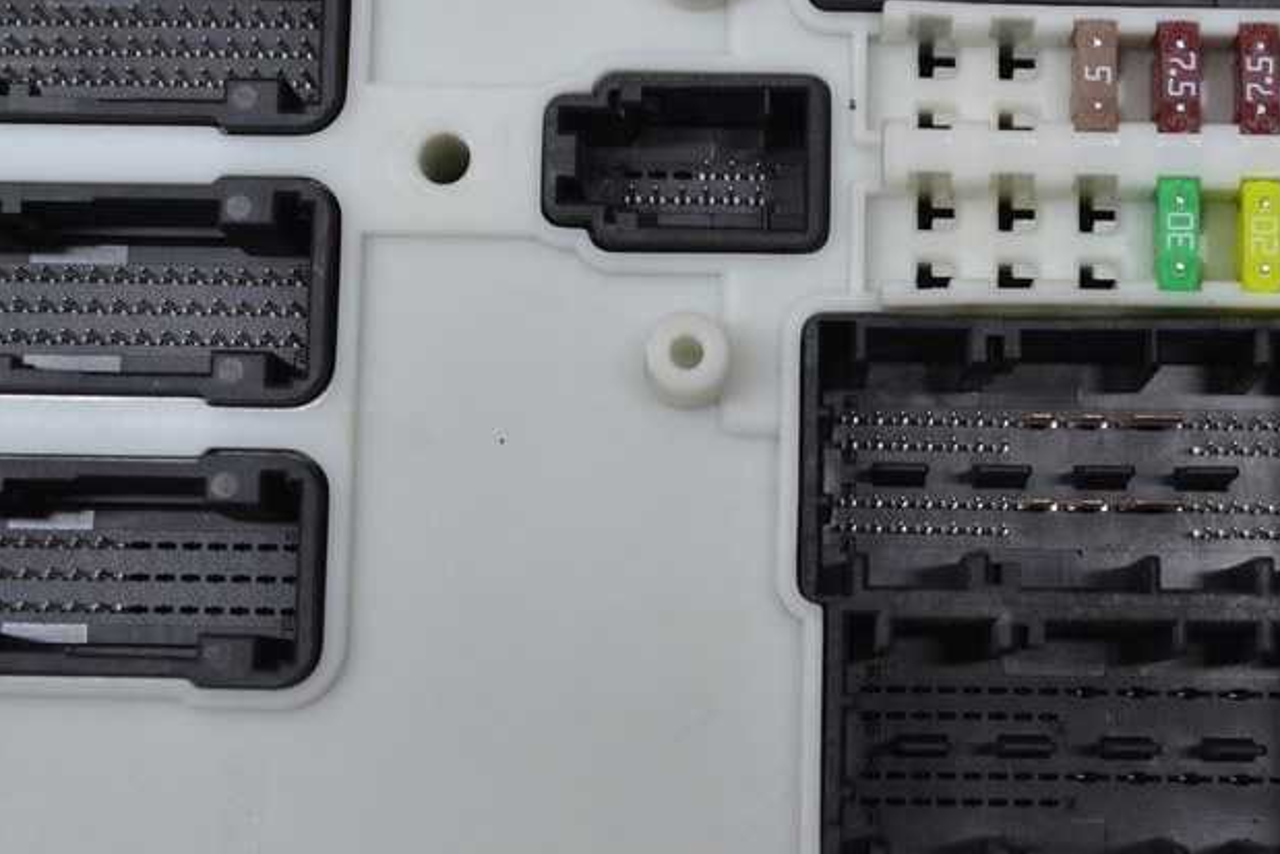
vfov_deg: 15.6
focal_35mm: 87
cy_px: 158
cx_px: 790
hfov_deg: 23.4
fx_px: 3088
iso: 400
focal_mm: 35
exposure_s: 1/60
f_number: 5
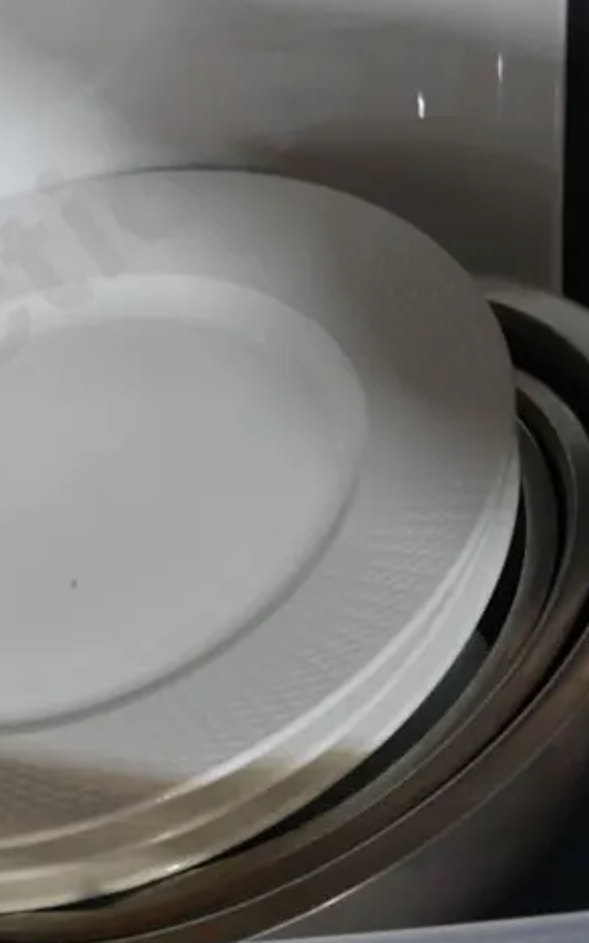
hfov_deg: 11.6
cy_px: 370
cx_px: -86
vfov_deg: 18.7
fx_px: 2852
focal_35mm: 111
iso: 1000
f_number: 5.2
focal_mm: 24
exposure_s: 1/60
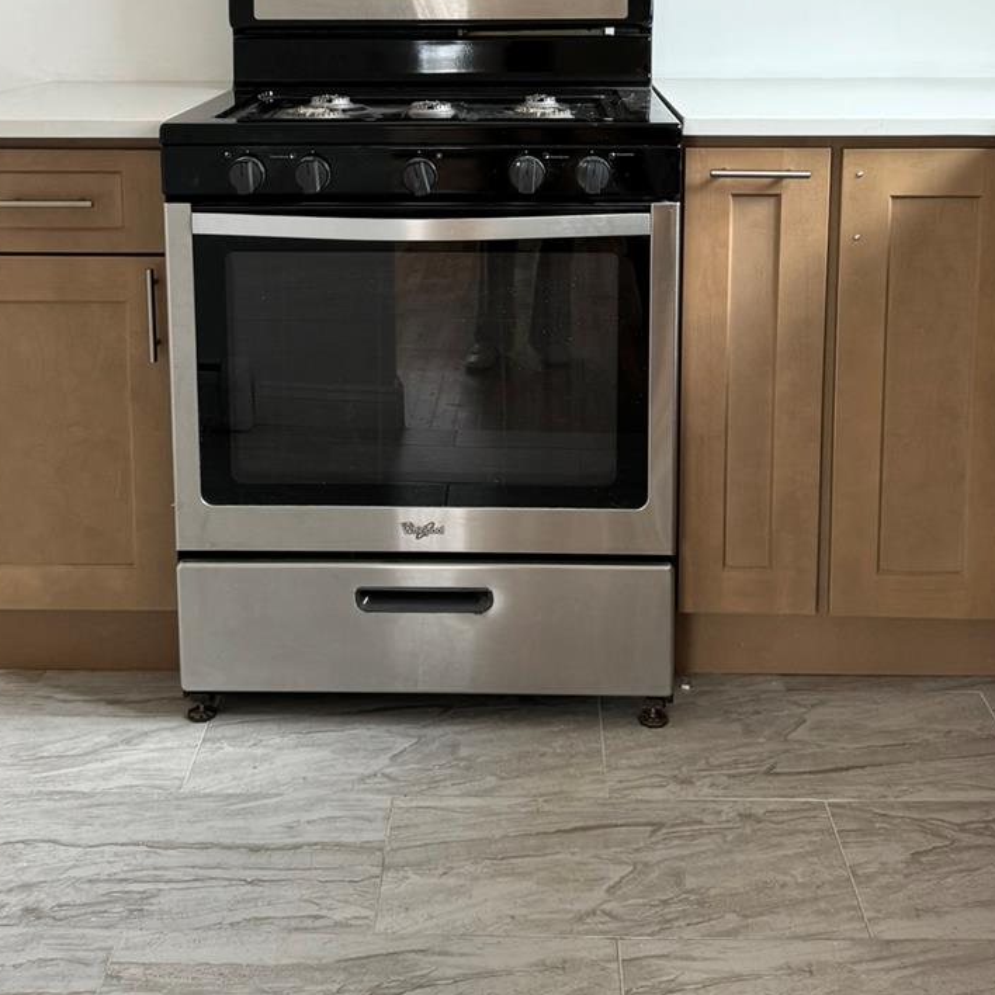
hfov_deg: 36.8
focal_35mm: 46
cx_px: 474
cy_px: 190
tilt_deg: -10.3
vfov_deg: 35.5
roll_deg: +0.5
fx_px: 1496
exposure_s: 1/106
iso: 200
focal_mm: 6.76
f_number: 1.78
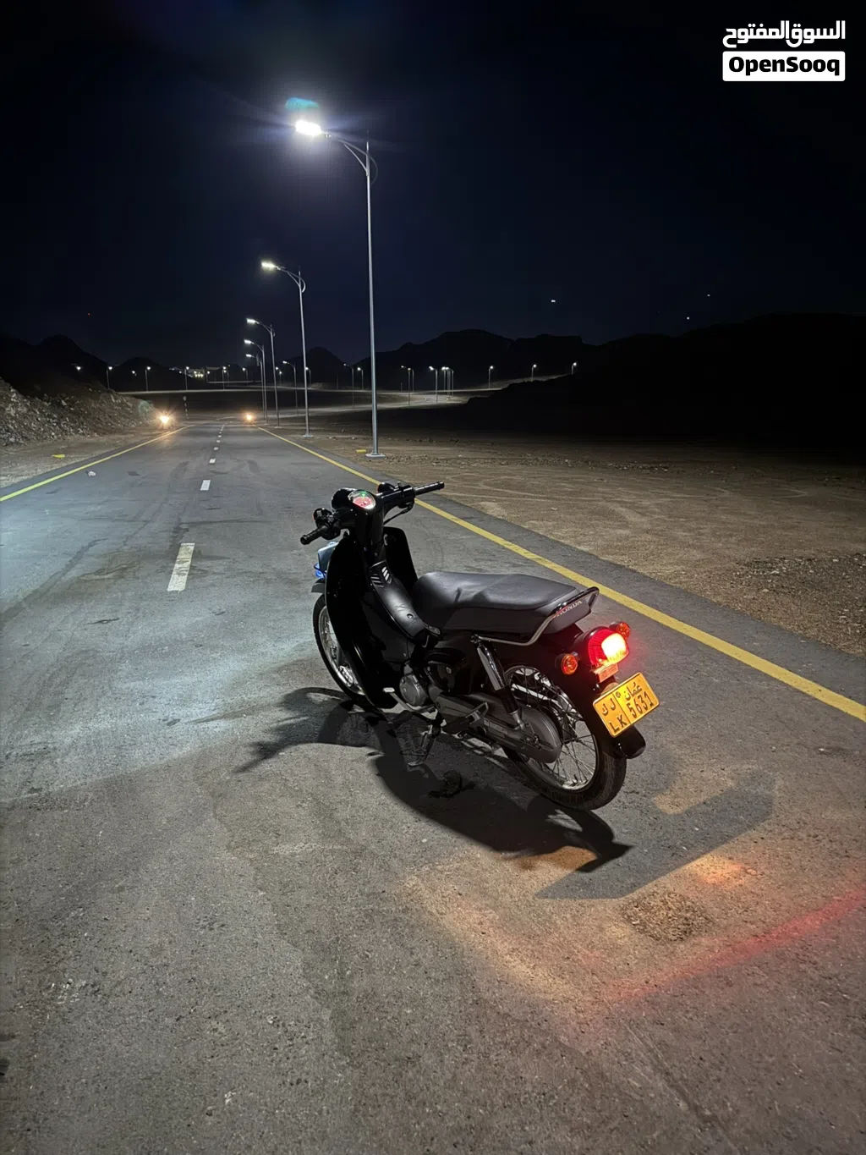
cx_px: 433
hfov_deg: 56.8
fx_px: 800
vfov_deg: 71.6
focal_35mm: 24
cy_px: 578
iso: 1600
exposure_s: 1/9
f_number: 1.78
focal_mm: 6.76
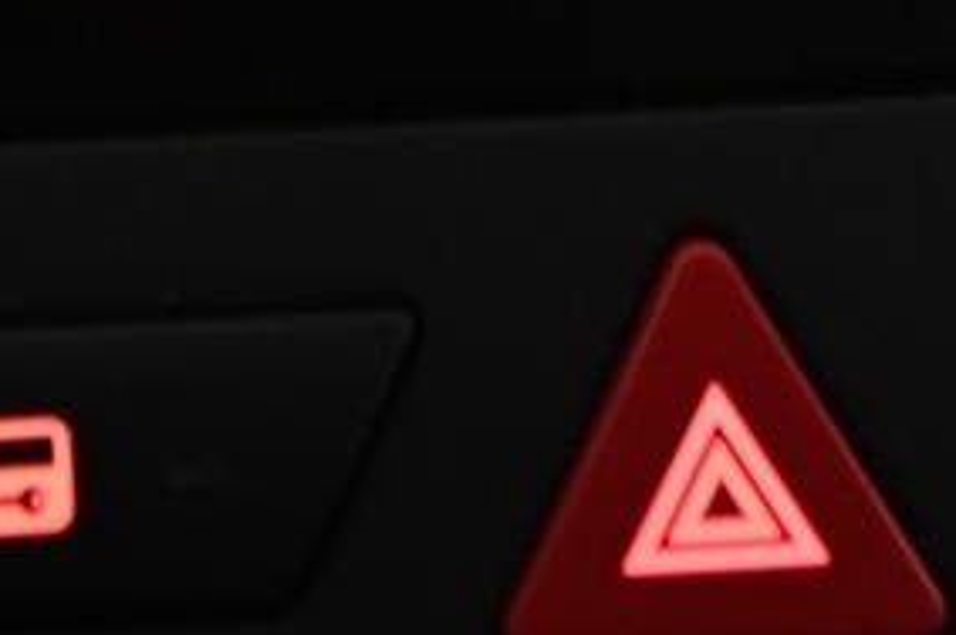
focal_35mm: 264
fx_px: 7003
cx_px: 226
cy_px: -1182
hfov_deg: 7.8
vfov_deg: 5.0
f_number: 4
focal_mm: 46
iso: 2000
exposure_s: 1/30
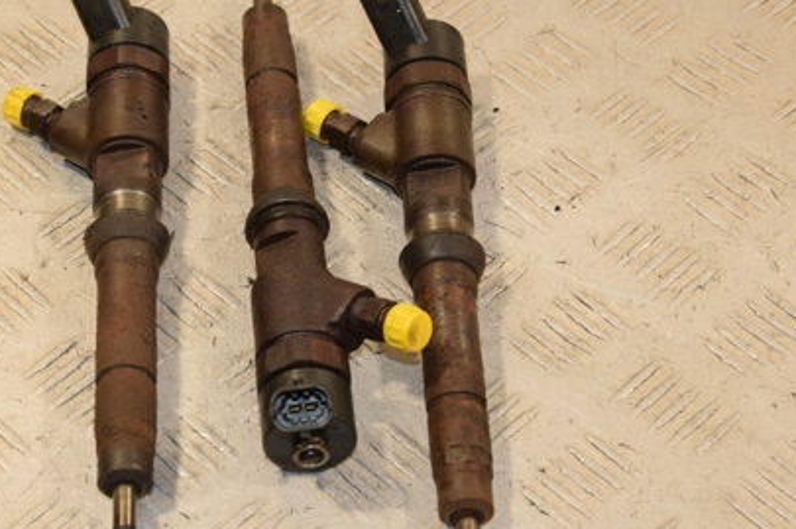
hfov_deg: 19.1
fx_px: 2358
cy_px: 246
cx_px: 271
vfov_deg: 12.8
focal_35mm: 107
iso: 800
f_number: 8
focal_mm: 45
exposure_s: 1/200
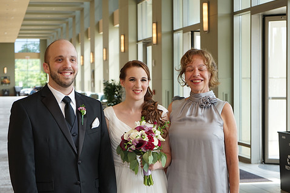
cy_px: 108
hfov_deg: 25.1
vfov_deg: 16.9
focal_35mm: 81
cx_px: 147
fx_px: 652
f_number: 5.6
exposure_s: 1/100
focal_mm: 67
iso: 500
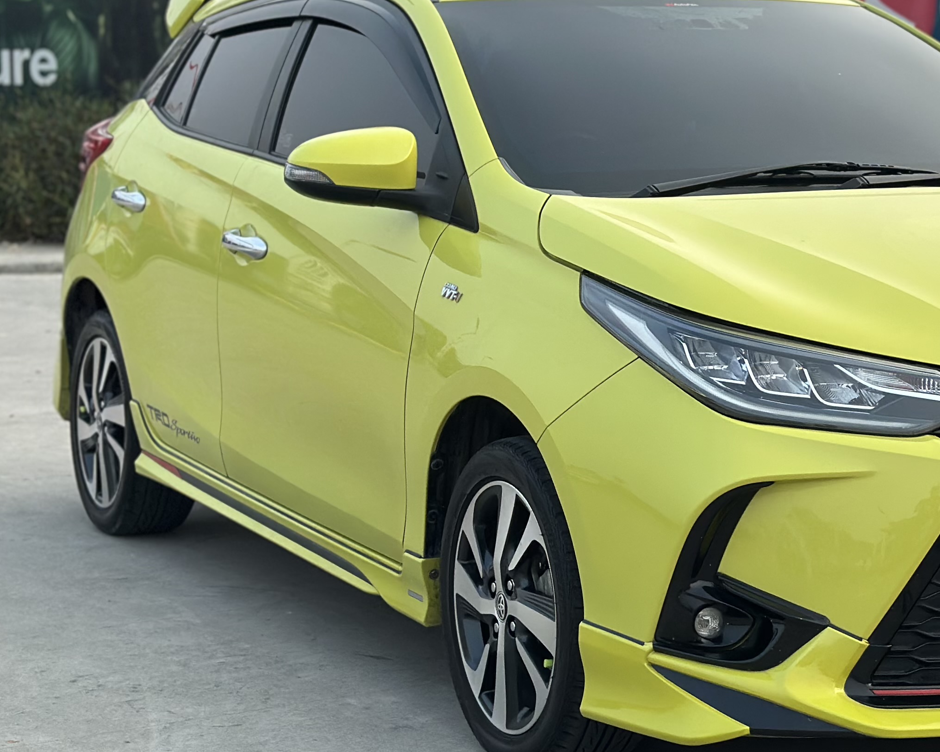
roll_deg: +0.5
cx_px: 733
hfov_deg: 20.4
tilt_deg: -3.0
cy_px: 204
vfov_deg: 16.5
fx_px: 2587
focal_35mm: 93
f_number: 1.78
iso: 80
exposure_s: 1/1157
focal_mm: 6.86
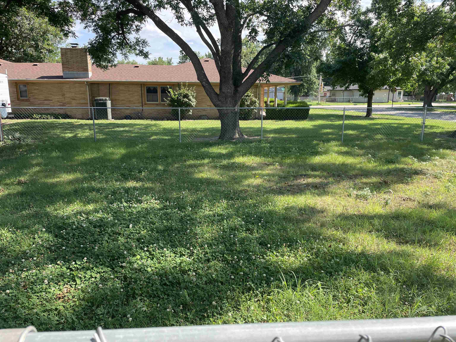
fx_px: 343
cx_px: 228
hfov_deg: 67.3
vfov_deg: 53.1
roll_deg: +0.0
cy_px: 171
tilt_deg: -12.6
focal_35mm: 26
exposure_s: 1/716
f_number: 1.6
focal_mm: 4.2
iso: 32
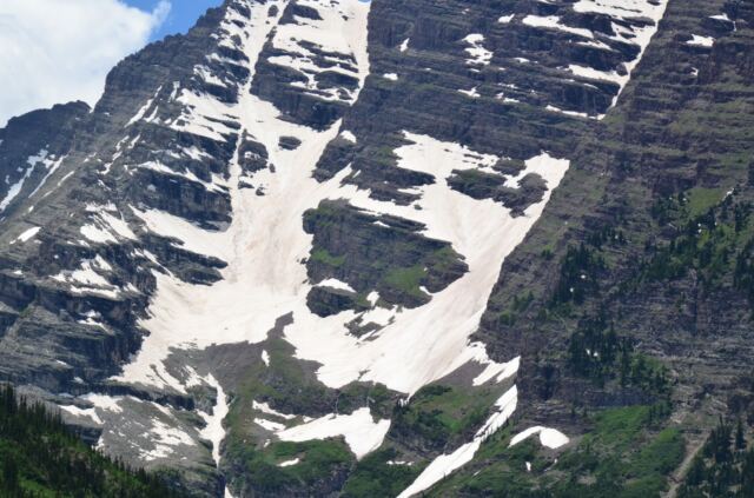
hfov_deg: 10.6
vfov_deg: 7.0
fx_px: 4073
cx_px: 377
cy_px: 249
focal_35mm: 195
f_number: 16
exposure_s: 1/250
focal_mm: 130
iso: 200
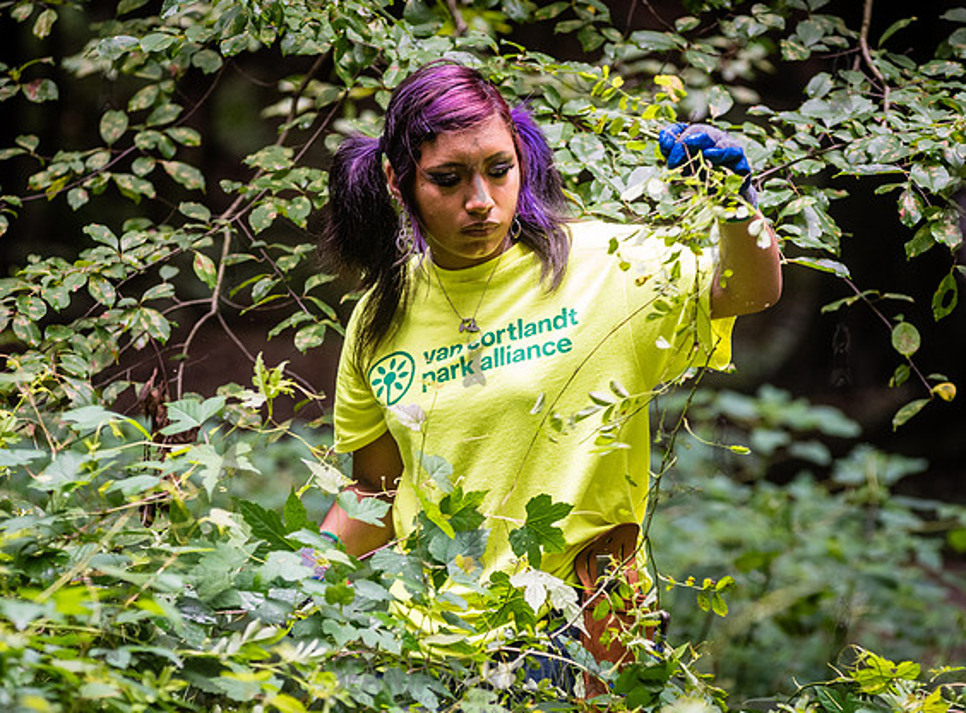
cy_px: 327
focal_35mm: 187
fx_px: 5188
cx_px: 461
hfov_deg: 10.6
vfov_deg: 7.9
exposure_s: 1/640
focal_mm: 145
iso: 2000
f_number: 4
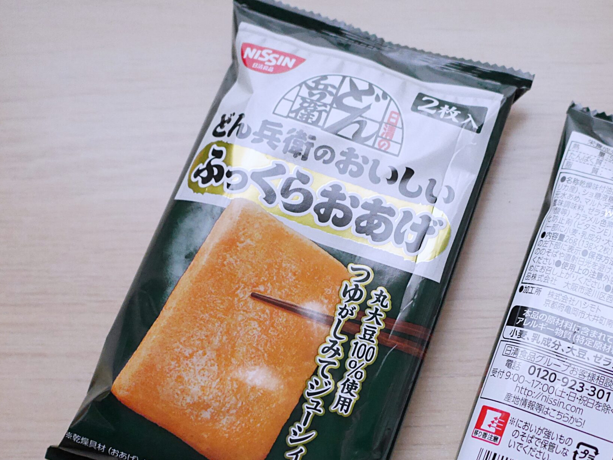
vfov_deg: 30.5
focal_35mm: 47
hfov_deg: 39.7
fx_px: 833
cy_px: 330
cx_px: 435
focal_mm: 15
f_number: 1.8
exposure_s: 1/40
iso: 3200
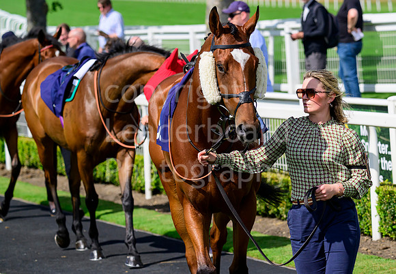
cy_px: 125
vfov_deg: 7.1
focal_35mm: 199
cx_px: 258
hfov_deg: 10.2
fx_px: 2219
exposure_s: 1/5000
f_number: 5.6
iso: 800
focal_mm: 155
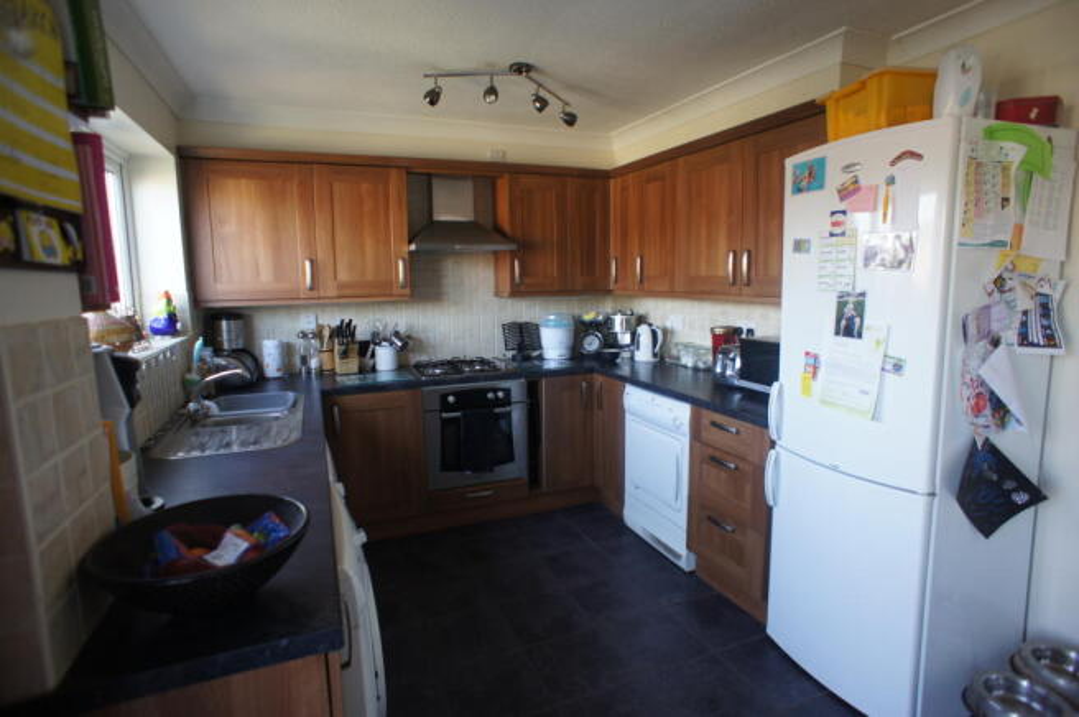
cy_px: 358
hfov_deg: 73.8
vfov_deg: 53.0
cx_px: 540
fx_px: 719
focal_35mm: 24
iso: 200
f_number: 3.2
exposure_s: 1/30
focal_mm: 16
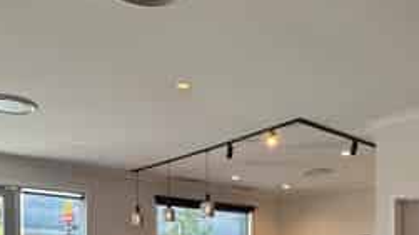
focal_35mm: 40
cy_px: 272
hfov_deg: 50.5
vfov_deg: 26.7
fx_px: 444
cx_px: 220
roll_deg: +0.8
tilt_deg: -0.1
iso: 80
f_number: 2.2
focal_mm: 2.22
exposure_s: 1/100
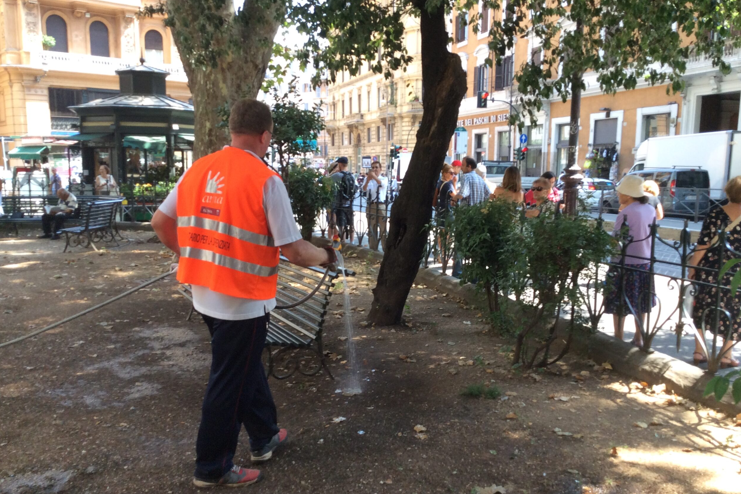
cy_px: 264
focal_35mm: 35
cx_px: 372
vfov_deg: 37.8
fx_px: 720
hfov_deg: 54.4
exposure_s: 1/120
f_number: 2.4
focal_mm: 3.3
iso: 50
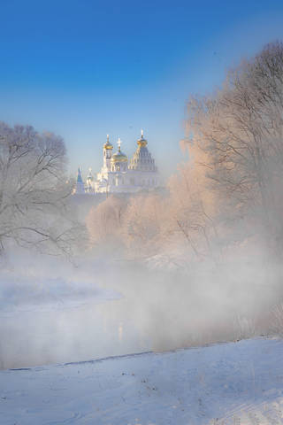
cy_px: 212
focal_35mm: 90
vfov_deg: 22.6
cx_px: 142
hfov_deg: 15.2
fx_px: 1061
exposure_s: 1/100
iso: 125
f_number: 13
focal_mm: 90
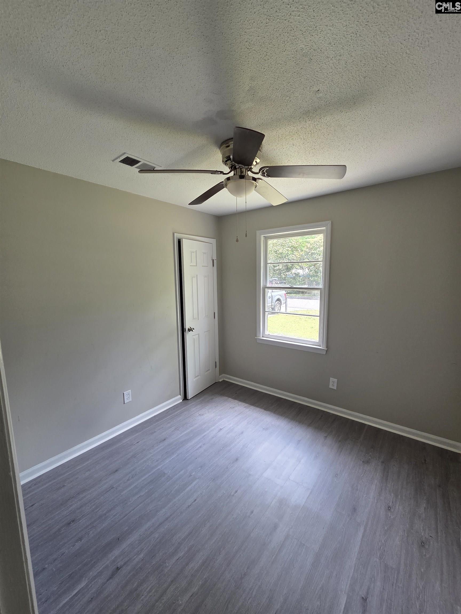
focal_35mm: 13
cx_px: 230
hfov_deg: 89.9
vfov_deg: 106.2
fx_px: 231
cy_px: 307
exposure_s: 1/120
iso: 100
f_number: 2.2
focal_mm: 2.2
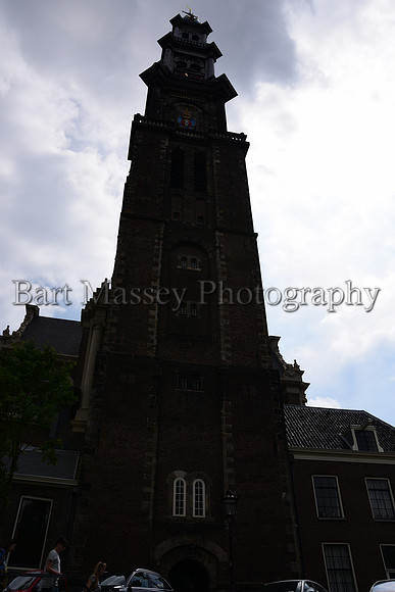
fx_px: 461
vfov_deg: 65.5
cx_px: 198
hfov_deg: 46.4
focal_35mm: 28
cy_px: 296
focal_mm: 28
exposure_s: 1/400
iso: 64
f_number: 9
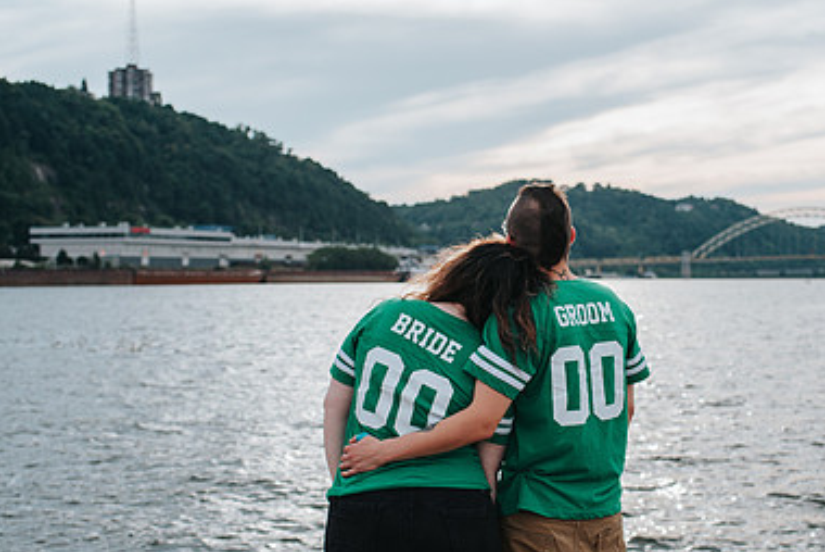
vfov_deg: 24.6
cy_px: 329
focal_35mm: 55
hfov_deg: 36.1
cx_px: 496
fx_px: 1261
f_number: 3.2
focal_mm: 35
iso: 100
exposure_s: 1/1000
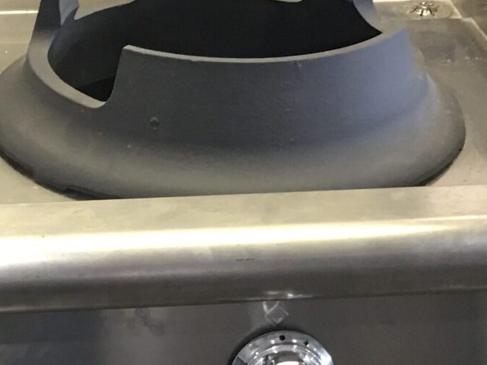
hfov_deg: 17.6
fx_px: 1562
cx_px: 132
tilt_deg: -29.4
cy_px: 315
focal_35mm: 111
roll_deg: -0.8
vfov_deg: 13.3
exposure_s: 1/17
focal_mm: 4.15
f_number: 2.2
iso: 80
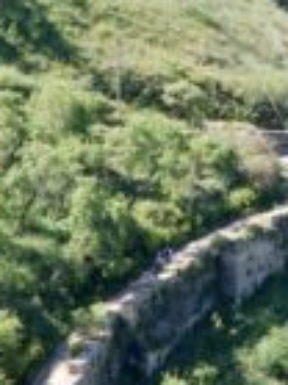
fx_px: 4033
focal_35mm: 363
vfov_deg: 5.5
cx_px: 429
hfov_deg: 4.1
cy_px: -7
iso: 200
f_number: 9
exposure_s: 1/125
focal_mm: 70
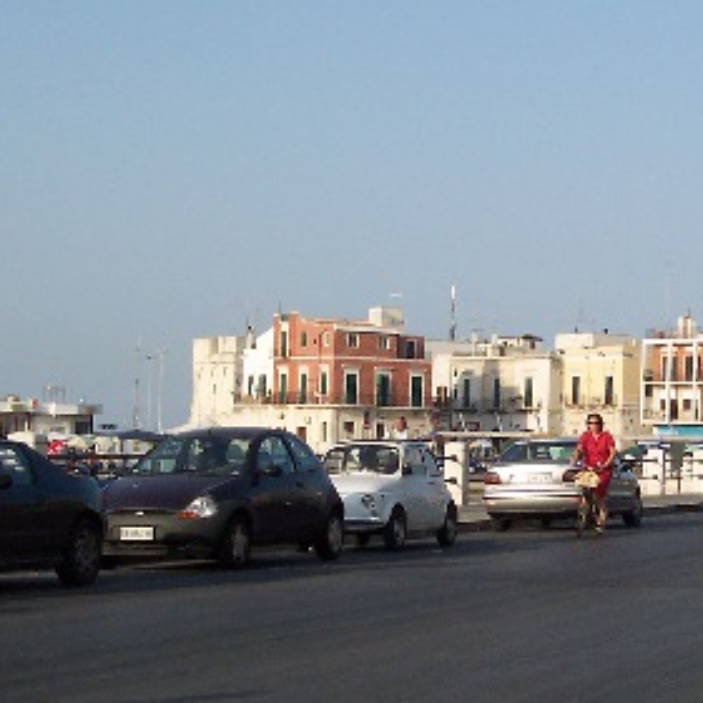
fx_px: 2206
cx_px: 565
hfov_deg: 17.9
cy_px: 301
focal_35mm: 96
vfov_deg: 18.1
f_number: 4.8
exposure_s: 1/700
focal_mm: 8
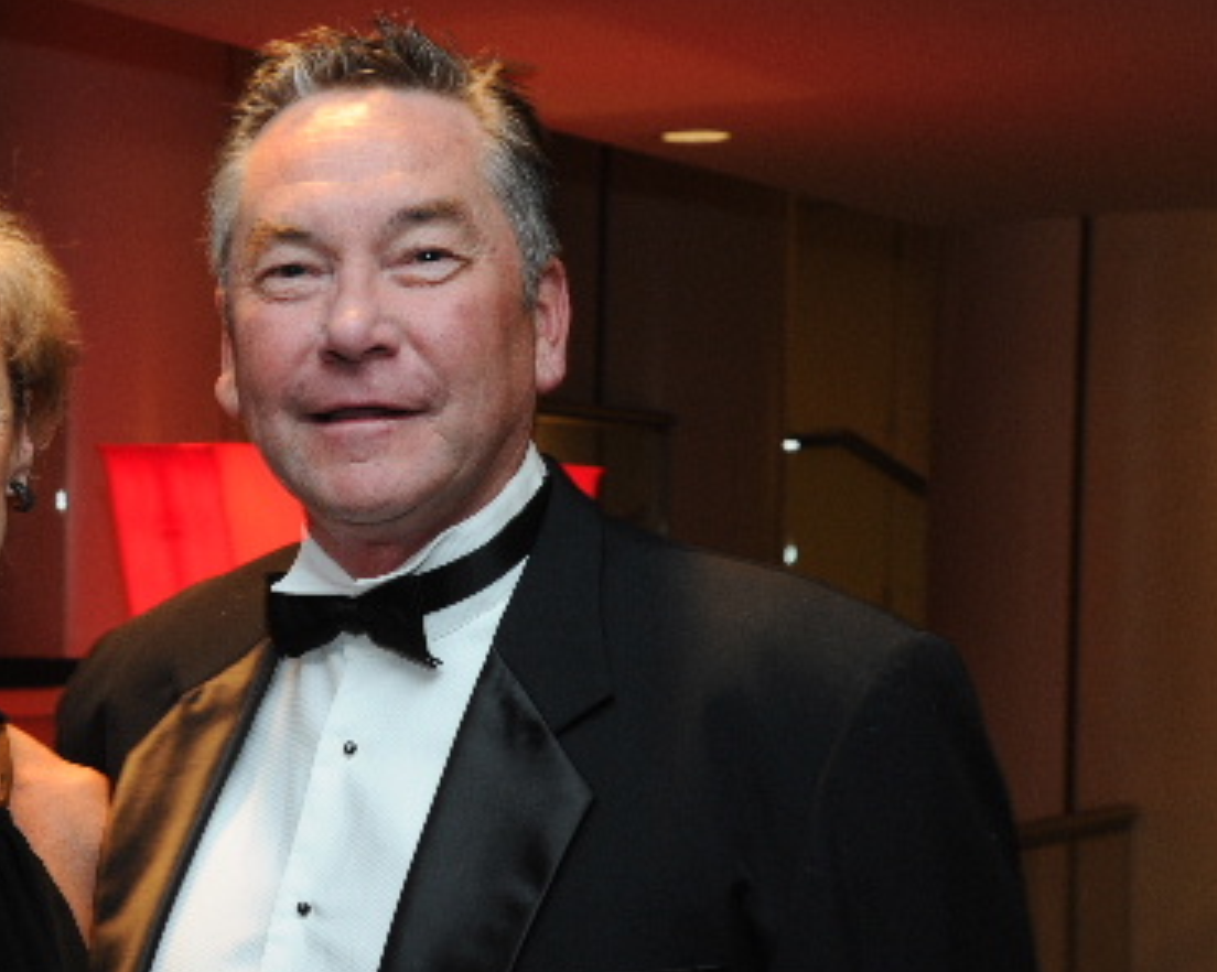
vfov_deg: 18.0
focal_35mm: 85
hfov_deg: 22.2
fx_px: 3060
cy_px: 663
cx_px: 248
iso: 2000
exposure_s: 1/30
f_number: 8
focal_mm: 52
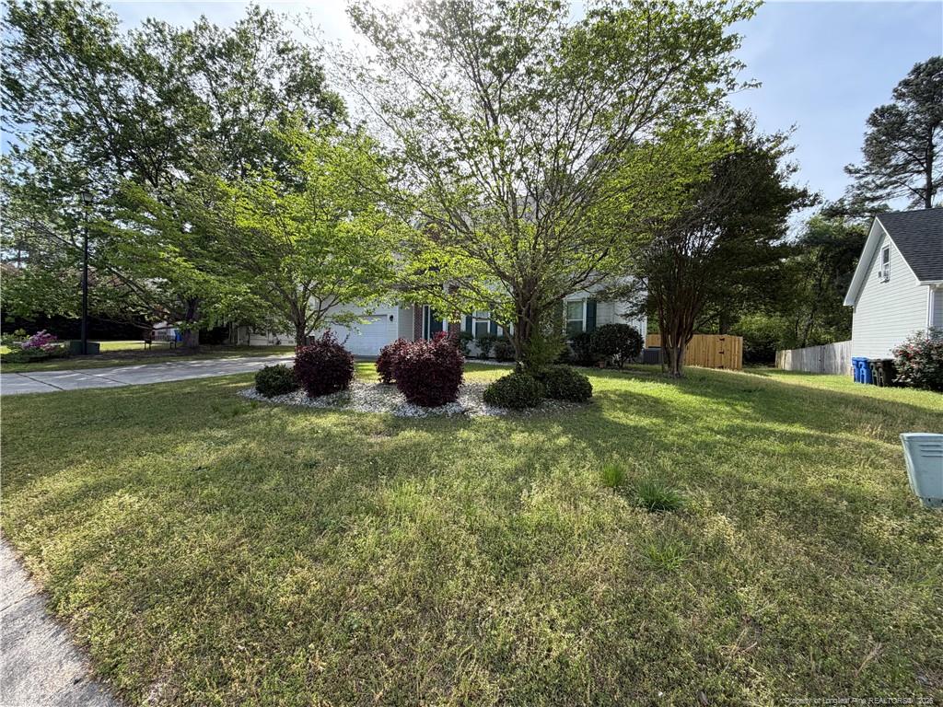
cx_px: 472
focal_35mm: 14
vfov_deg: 85.7
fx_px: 381
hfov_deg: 102.1
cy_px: 354
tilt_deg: -1.3
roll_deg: -0.6
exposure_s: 1/518
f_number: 2.2
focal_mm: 2.22
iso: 40
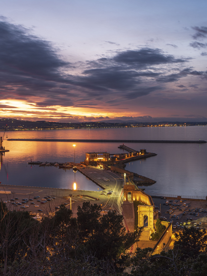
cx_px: 104
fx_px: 431
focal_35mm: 54
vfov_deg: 35.5
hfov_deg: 27.0
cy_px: 138
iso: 200
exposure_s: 3.2
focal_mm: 27
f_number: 8
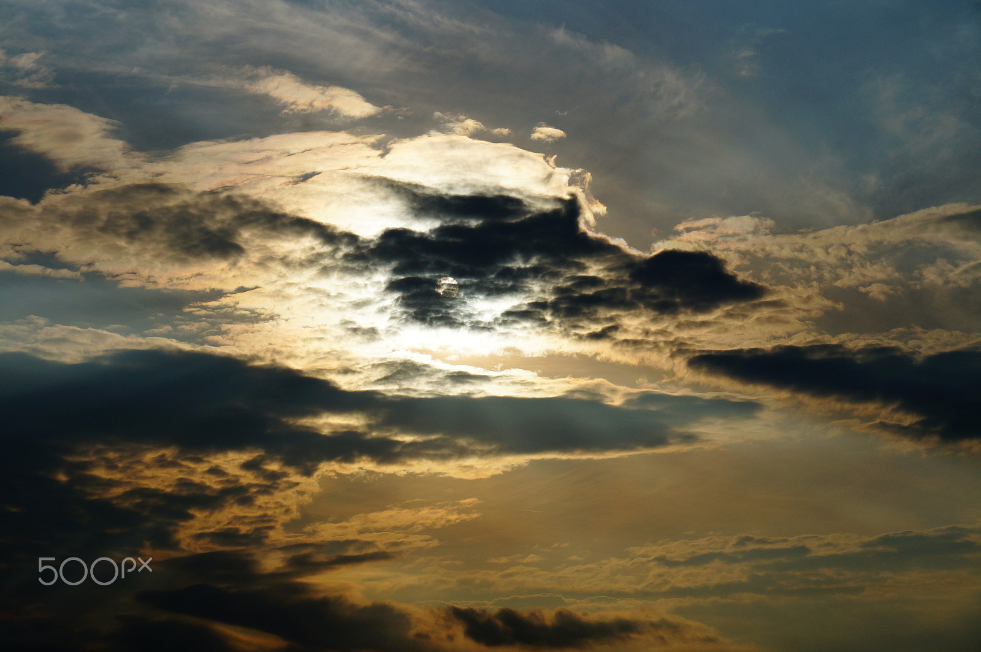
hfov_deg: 22.6
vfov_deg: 15.2
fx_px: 2450
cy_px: 326
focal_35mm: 90
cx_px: 490
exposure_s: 1/4000
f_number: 8
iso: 100
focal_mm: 60
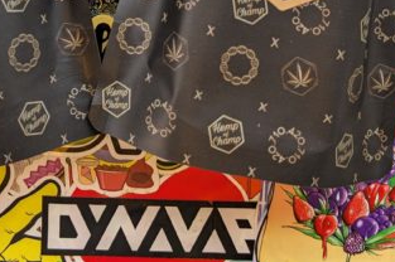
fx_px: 756
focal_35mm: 69
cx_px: 88
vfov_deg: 18.3
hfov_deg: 28.7
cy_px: -84
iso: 49
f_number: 1.73
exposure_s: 1/170
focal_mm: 4.38
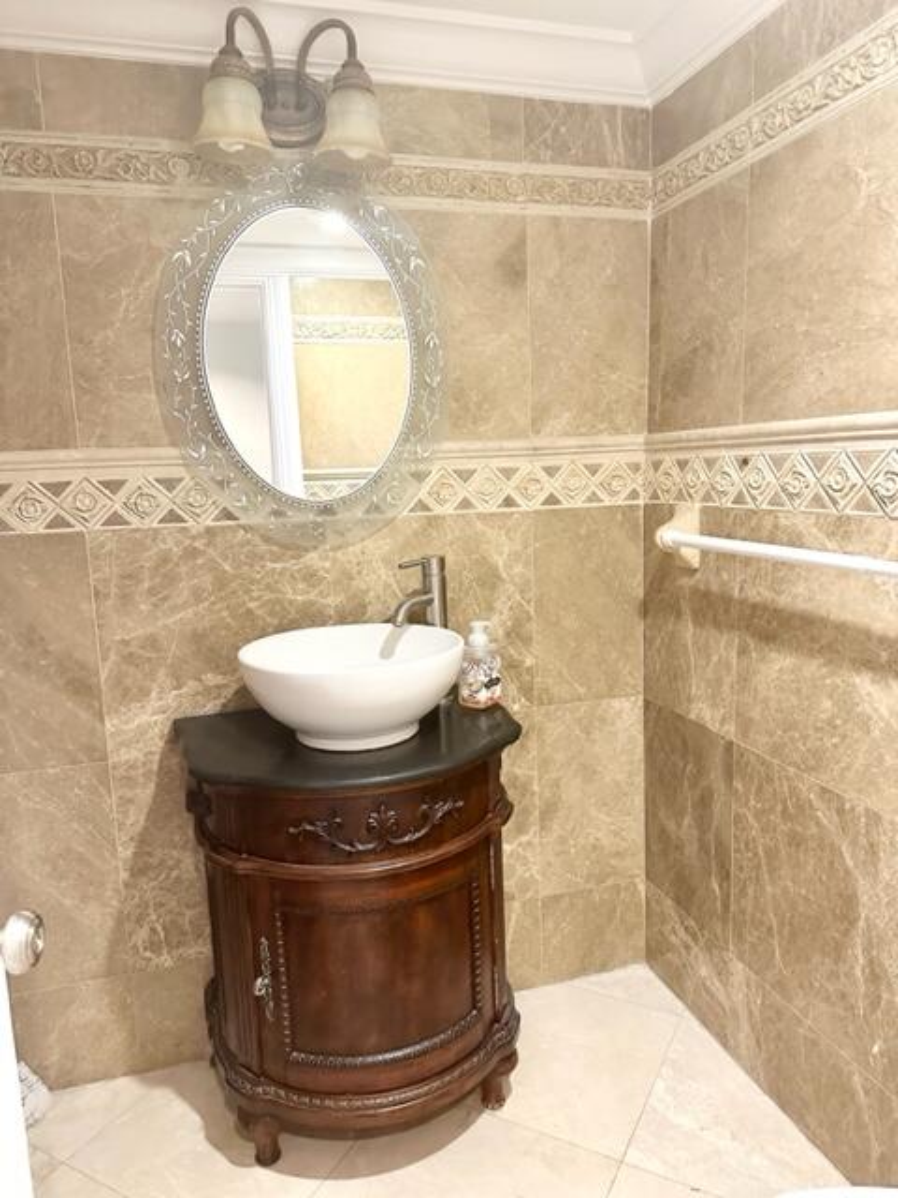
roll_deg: +2.3
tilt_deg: -9.6
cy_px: 599
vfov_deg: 71.6
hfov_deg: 56.8
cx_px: 449
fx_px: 830
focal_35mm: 24
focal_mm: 6.86
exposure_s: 1/60
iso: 500
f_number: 1.78
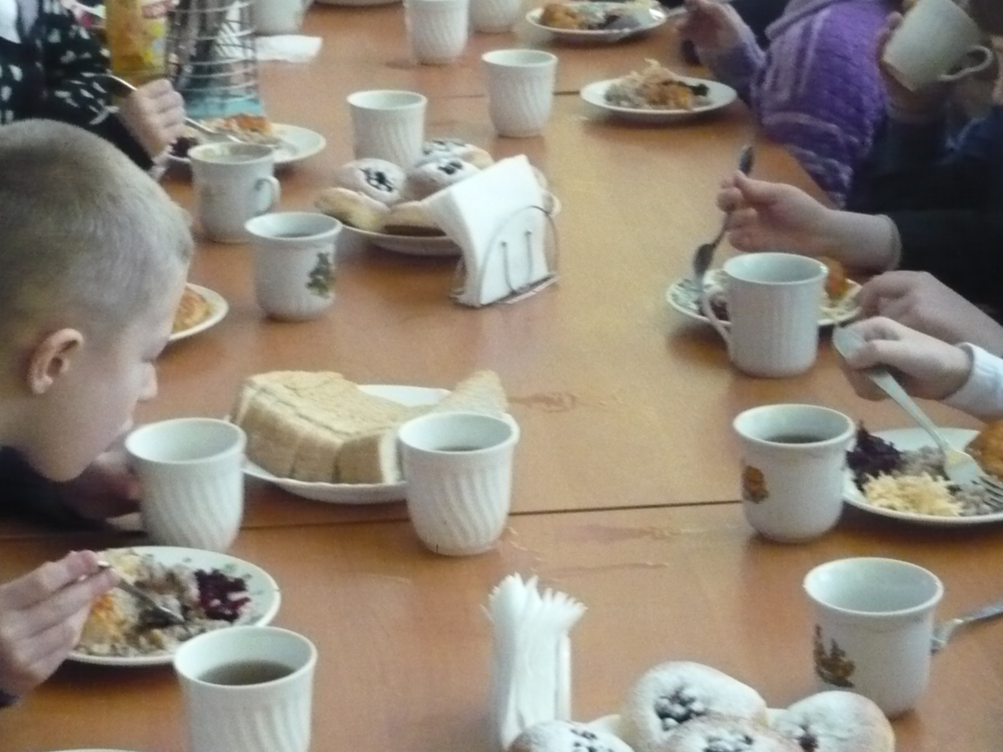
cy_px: 313
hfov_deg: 22.0
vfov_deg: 16.6
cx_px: 579
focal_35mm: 89
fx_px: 2578
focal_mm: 7.2
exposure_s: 1/40
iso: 800
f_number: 3
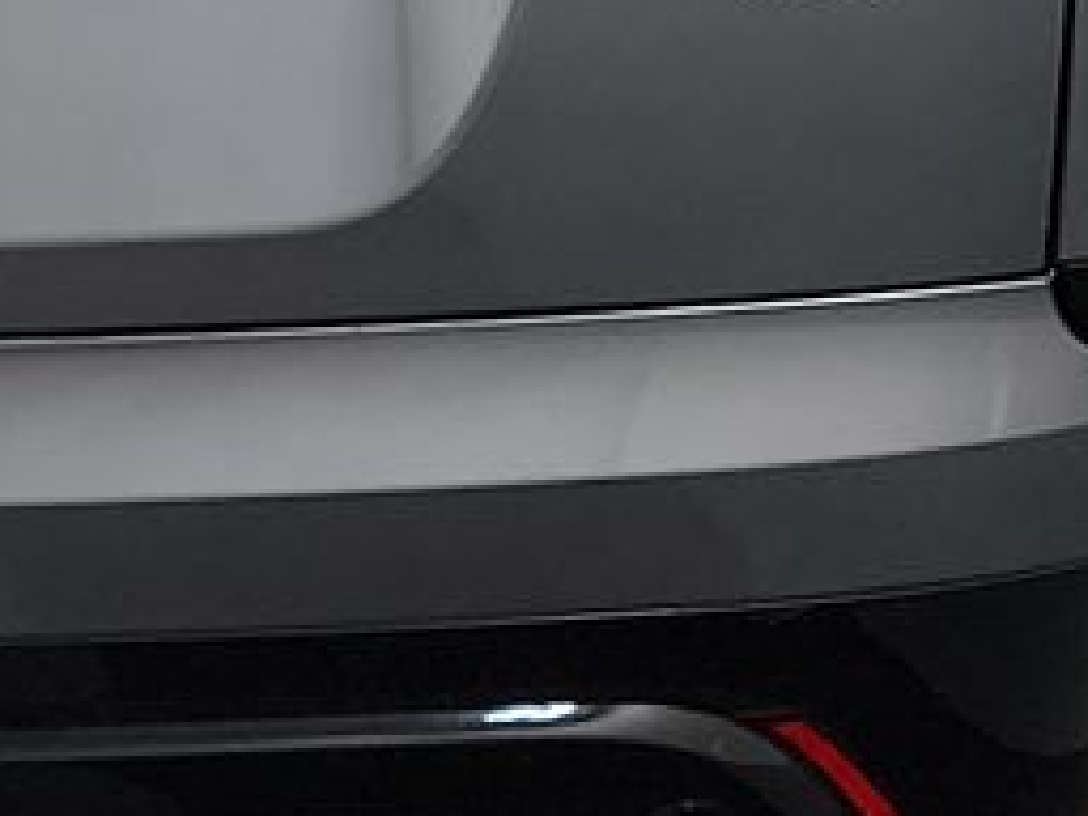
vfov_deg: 9.7
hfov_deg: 12.6
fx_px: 4715
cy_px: -191
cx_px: -421
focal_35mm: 150
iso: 129
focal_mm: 6.7
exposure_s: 1/59
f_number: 1.8
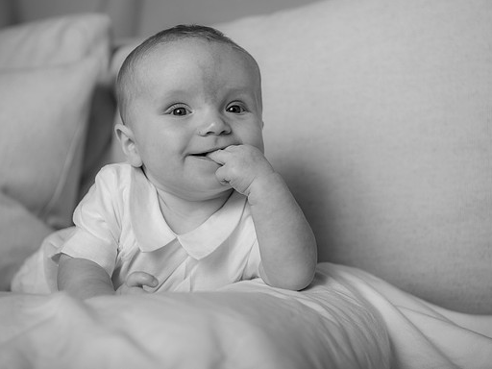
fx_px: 867
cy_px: 184
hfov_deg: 31.7
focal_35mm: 61
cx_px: 245
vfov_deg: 24.0
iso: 200
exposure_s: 1/200
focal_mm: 56
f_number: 4
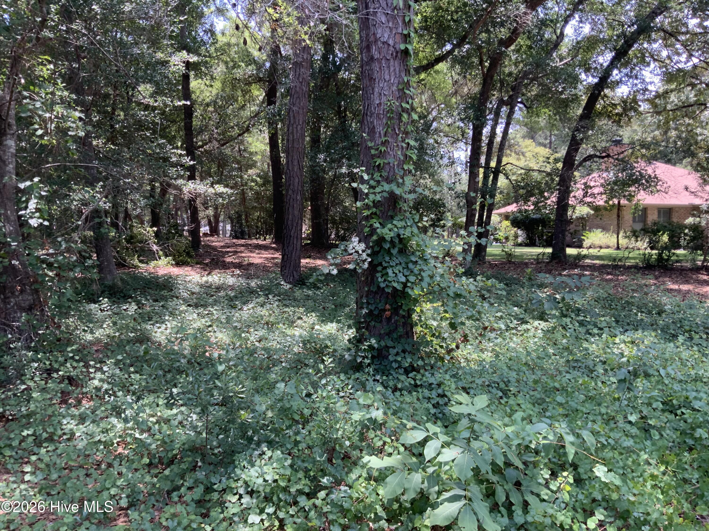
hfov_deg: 61.7
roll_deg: +0.3
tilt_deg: -3.3
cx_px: 354
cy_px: 266
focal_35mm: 29
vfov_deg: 48.2
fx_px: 594
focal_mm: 3
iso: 20
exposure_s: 1/122
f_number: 1.8
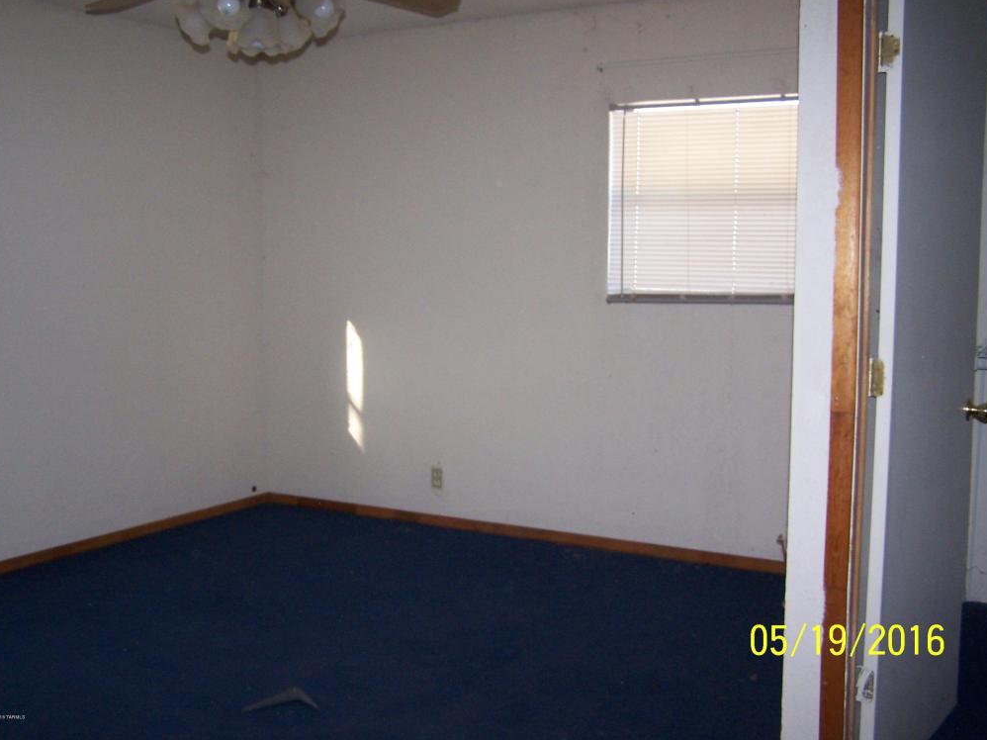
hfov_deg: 47.9
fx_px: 1112
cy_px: 361
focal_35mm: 39
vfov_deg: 36.8
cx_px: 494
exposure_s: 1/60
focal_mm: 6.3
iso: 140
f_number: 2.8
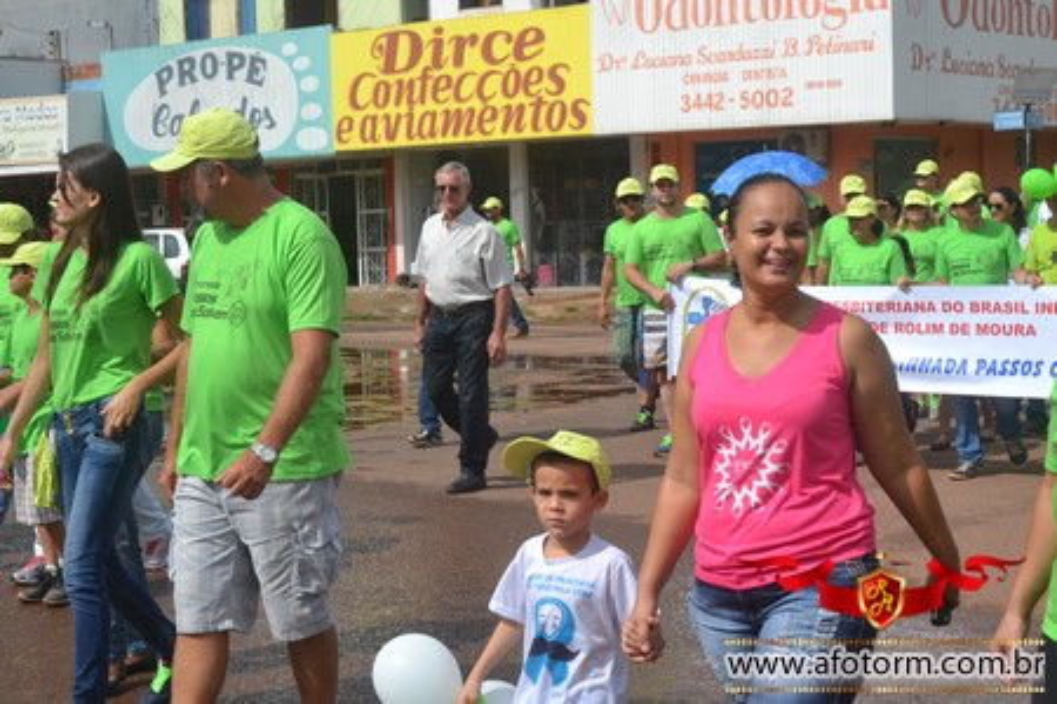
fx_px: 2114
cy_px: 352
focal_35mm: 72
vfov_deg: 18.9
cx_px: 528
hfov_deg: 28.1
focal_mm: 48
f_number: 10
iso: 100
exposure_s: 1/400
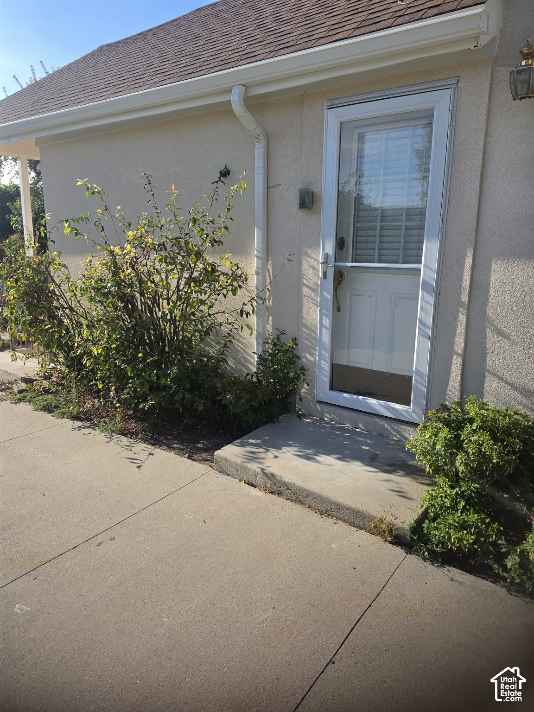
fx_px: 473
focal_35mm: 23
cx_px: 267
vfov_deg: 73.9
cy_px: 356
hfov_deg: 58.9
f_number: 1.4
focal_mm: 6.5
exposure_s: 1/4331
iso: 64
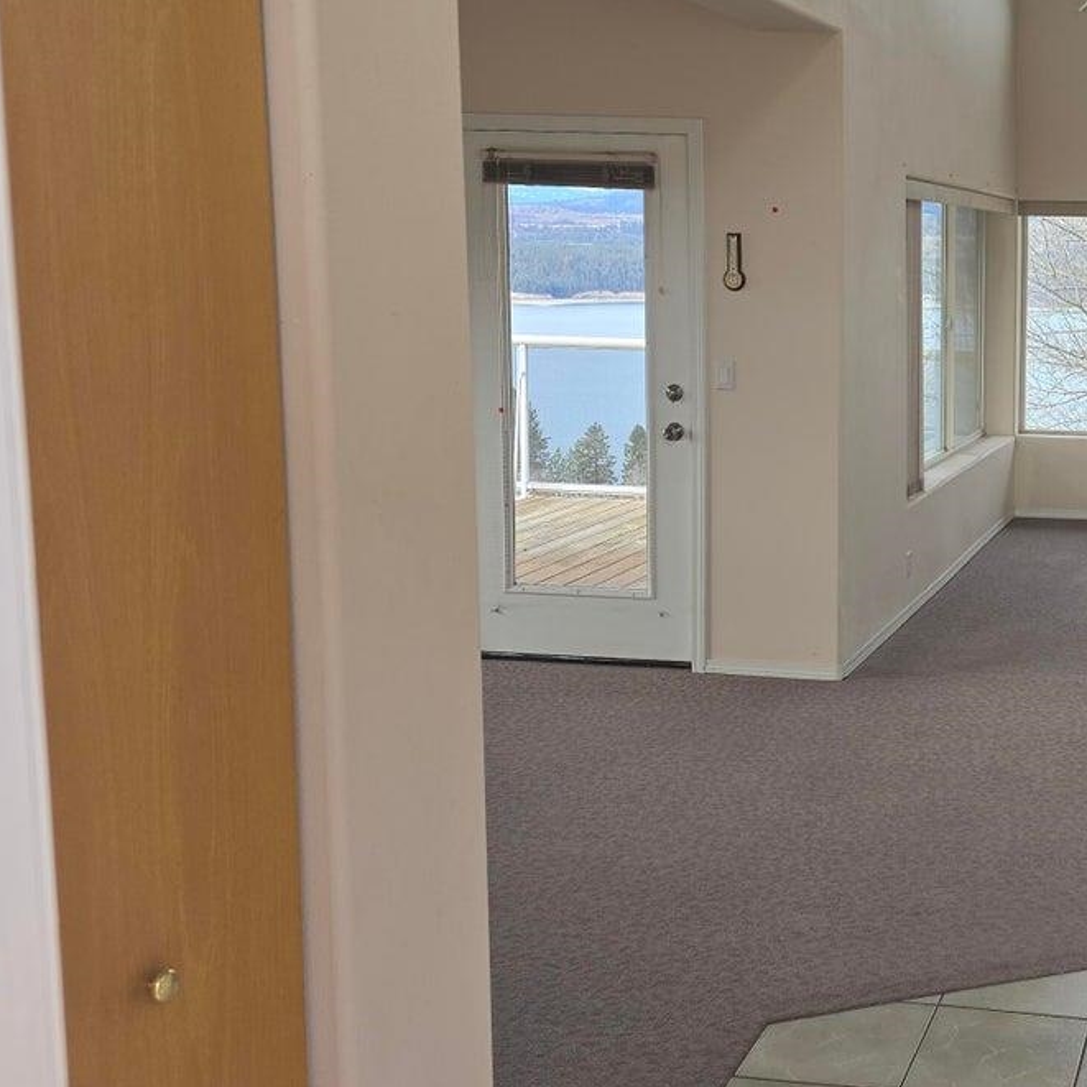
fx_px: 1492
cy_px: 434
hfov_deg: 35.8
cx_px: 1109
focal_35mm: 42
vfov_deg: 39.9
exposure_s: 1/180
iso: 16
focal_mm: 6.3
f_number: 1.7
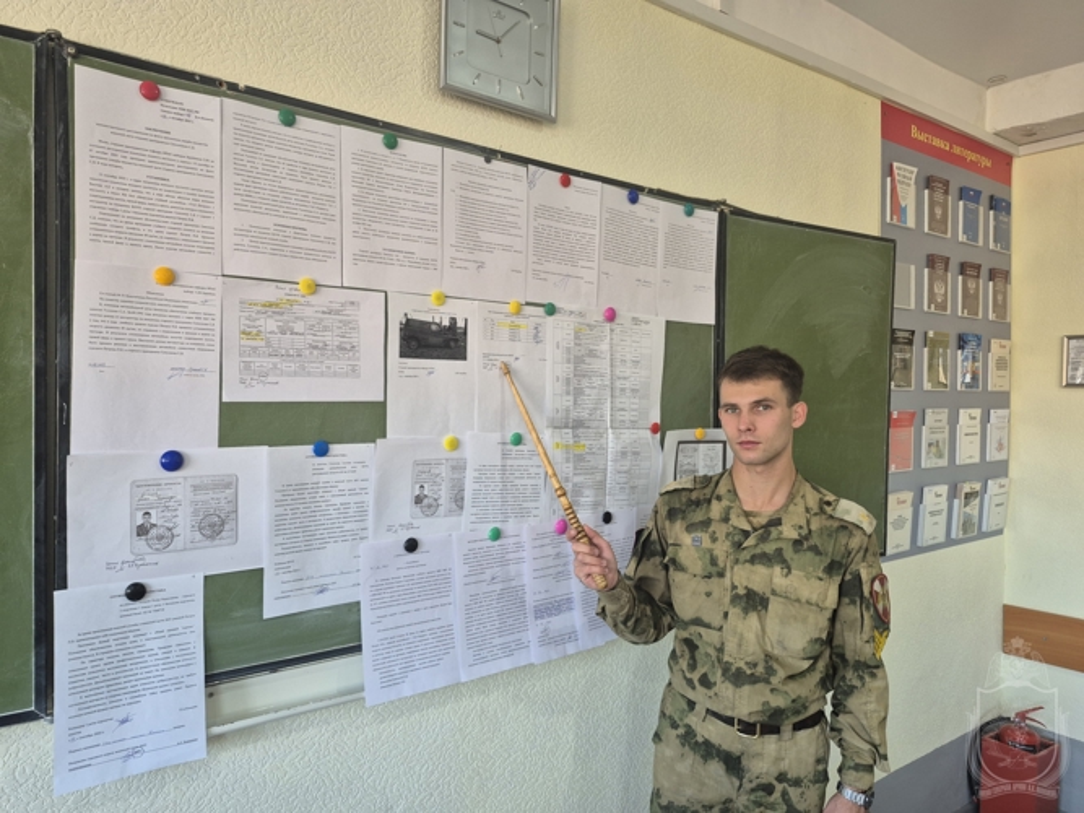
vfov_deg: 58.9
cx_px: 542
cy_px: 406
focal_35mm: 23
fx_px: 720
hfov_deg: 73.9
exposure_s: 1/100
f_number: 1.8
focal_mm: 5.4
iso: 200
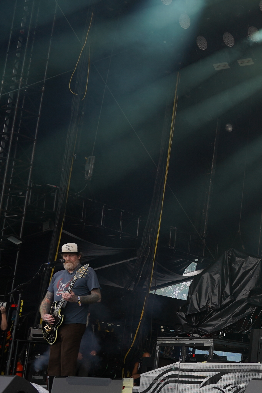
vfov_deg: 28.8
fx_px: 764
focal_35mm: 70
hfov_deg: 16.2
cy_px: 236
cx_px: 481
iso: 100
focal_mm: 24
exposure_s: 1/100
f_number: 7.1
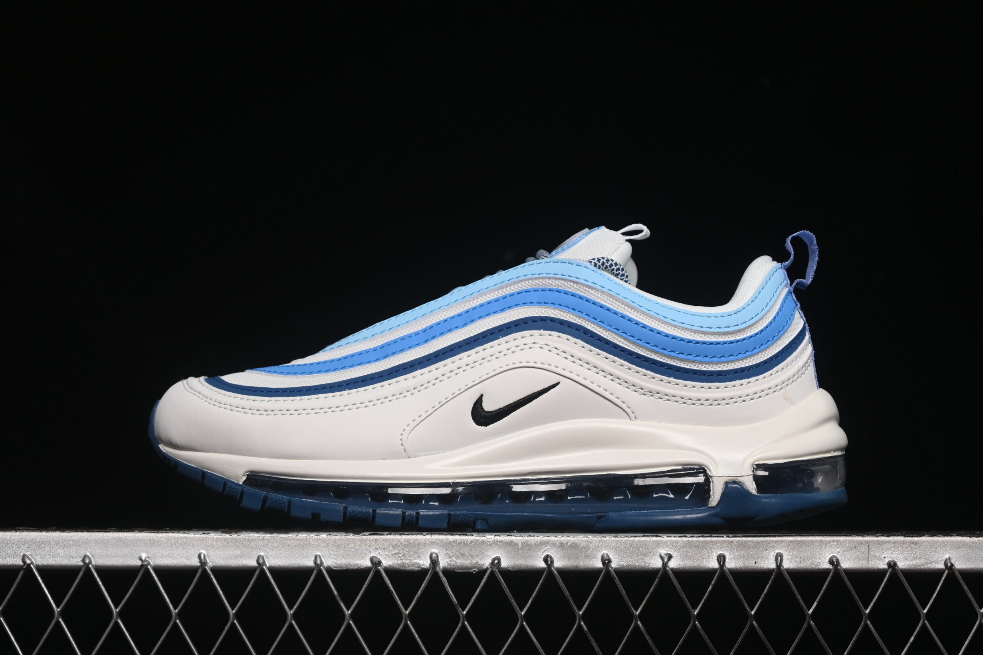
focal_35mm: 78
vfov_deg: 17.5
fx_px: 2130
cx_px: 503
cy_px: 323
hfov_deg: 26.0
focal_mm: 50
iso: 160
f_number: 6.3
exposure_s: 1/60
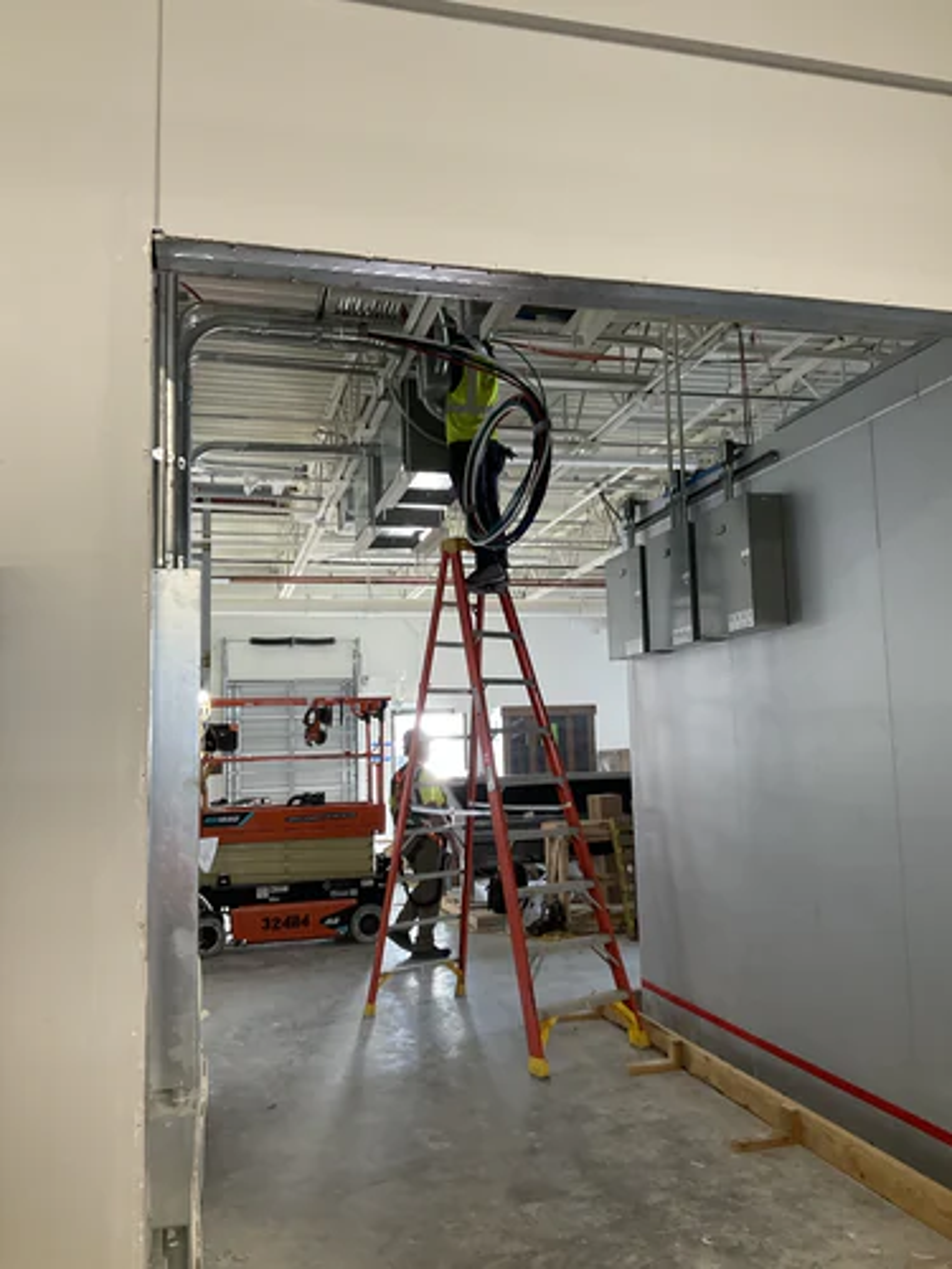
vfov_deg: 61.7
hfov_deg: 48.2
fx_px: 1063
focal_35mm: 29
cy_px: 634
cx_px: 476
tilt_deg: +7.2
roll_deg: +0.7
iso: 100
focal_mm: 3
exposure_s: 1/60
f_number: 1.8
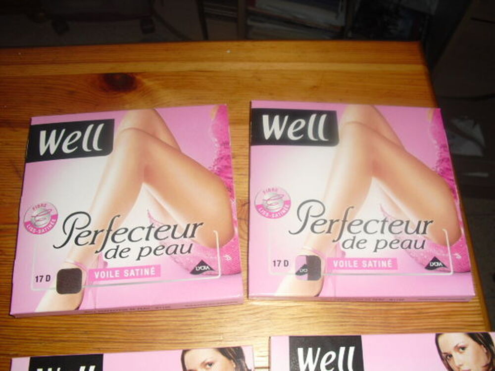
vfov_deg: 39.7
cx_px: 248
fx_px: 515
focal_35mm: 36
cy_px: 186
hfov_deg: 51.4
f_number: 3.1
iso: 100
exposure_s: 1/60
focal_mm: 6.3
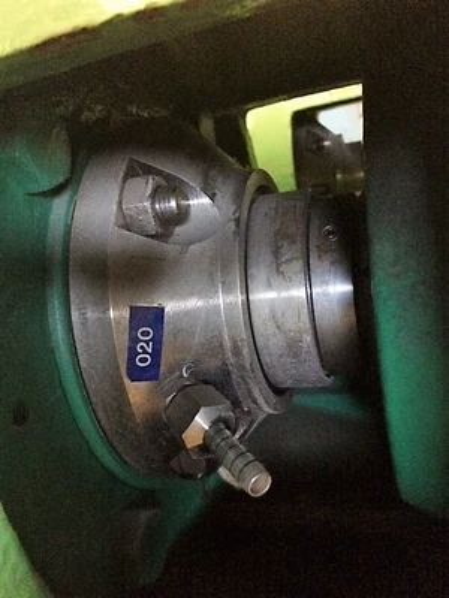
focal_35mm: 29
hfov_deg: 48.2
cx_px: 224
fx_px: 502
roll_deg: +6.7
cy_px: 299
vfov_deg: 61.7
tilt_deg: -16.8
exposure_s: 1/15
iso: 500
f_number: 2.2
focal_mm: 4.15
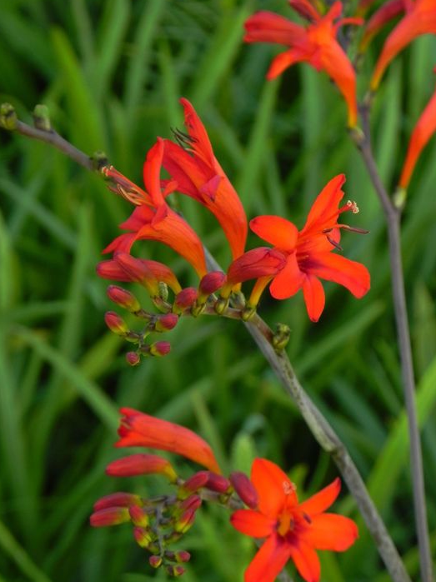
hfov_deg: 7.0
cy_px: 282
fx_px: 3546
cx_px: 233
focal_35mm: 211
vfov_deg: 9.4
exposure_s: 1/200
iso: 160
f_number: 5
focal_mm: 32.7
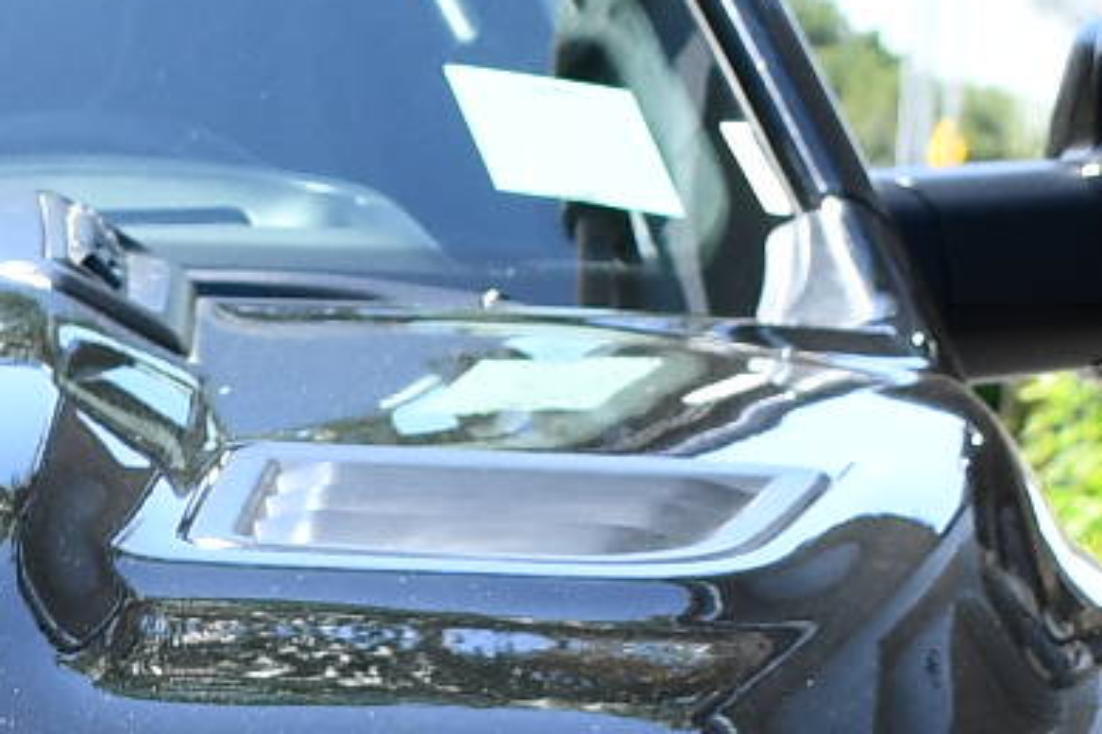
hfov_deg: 6.6
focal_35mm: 308
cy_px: 1641
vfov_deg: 4.4
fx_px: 9424
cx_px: -782
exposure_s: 1/250
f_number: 6.3
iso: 200
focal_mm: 29
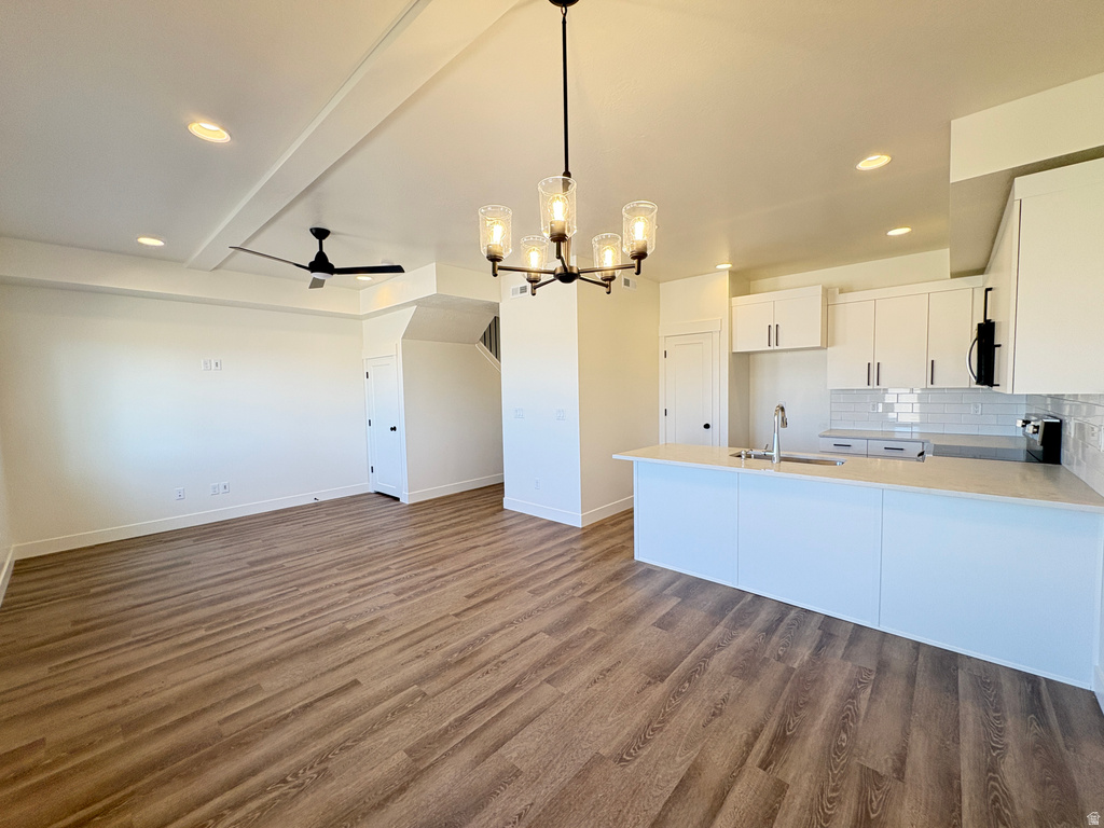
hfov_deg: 102.1
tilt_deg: -2.9
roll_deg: +1.9
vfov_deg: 85.7
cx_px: 552
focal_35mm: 14
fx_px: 446
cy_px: 414
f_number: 2.2
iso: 200
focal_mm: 2.22
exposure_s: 1/120
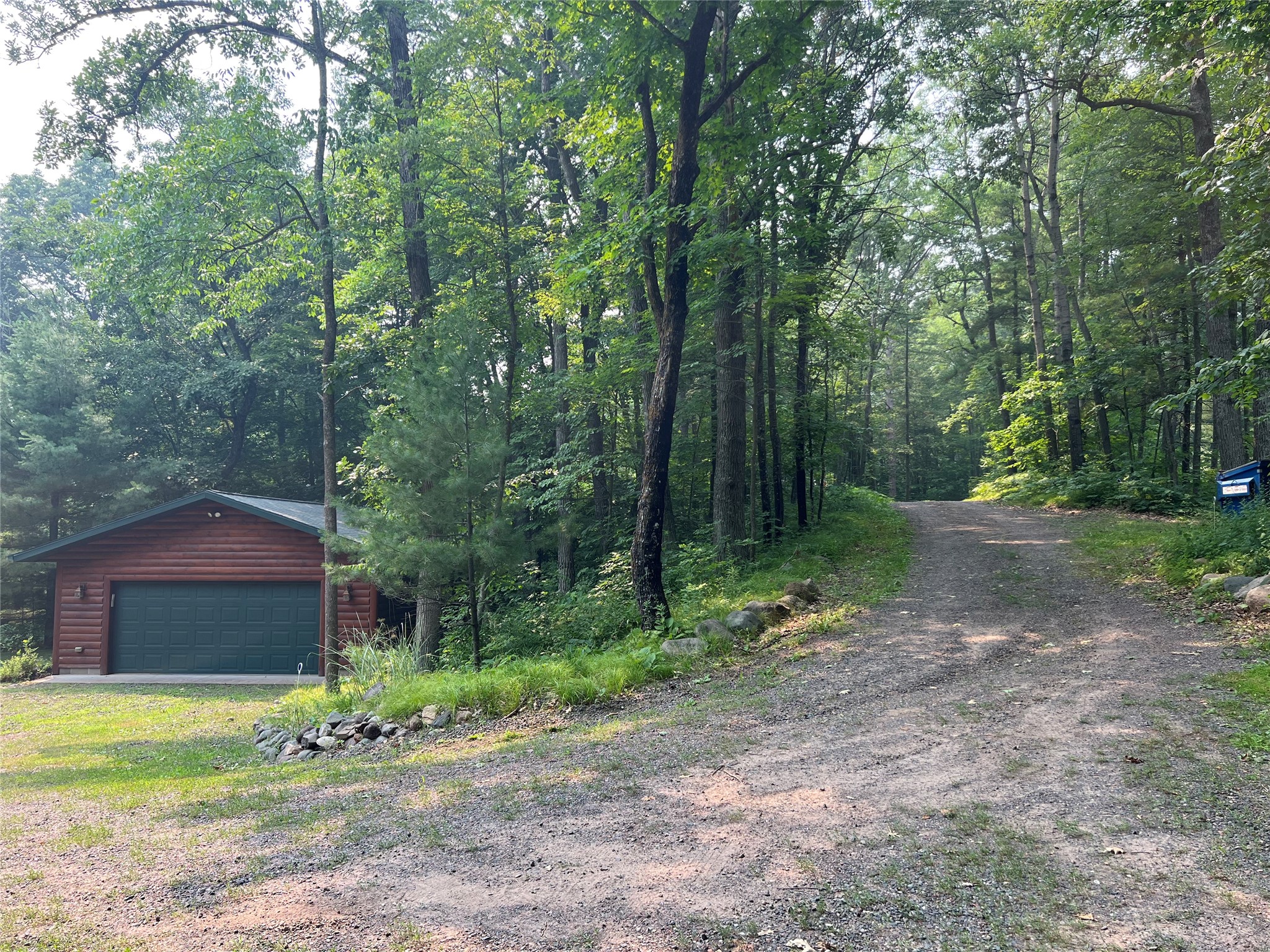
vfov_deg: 53.1
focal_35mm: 26
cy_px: 476
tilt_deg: +4.3
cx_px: 635
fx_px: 954
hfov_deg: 67.3
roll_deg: -0.1
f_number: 1.5
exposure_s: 1/666
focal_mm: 5.7
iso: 50
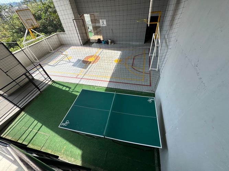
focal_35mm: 14
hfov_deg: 102.1
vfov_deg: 85.7
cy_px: 86
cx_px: 114
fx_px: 93
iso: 40
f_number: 2.2
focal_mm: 2.22
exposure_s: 1/769
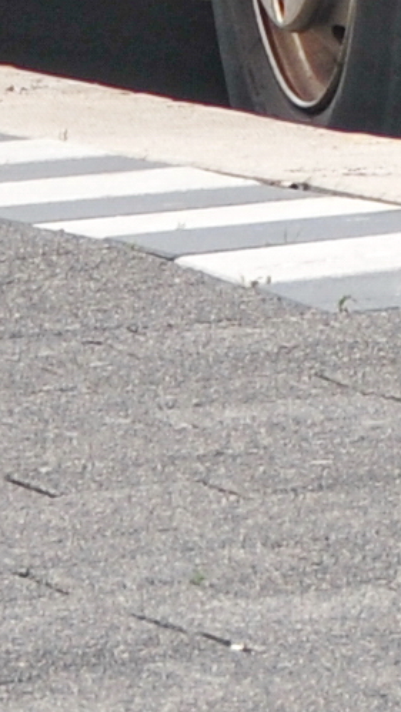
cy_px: -1286
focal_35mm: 1280
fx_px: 24185
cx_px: 656
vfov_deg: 1.7
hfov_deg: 0.9
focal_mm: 95
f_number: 7.1
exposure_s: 1/200
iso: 200
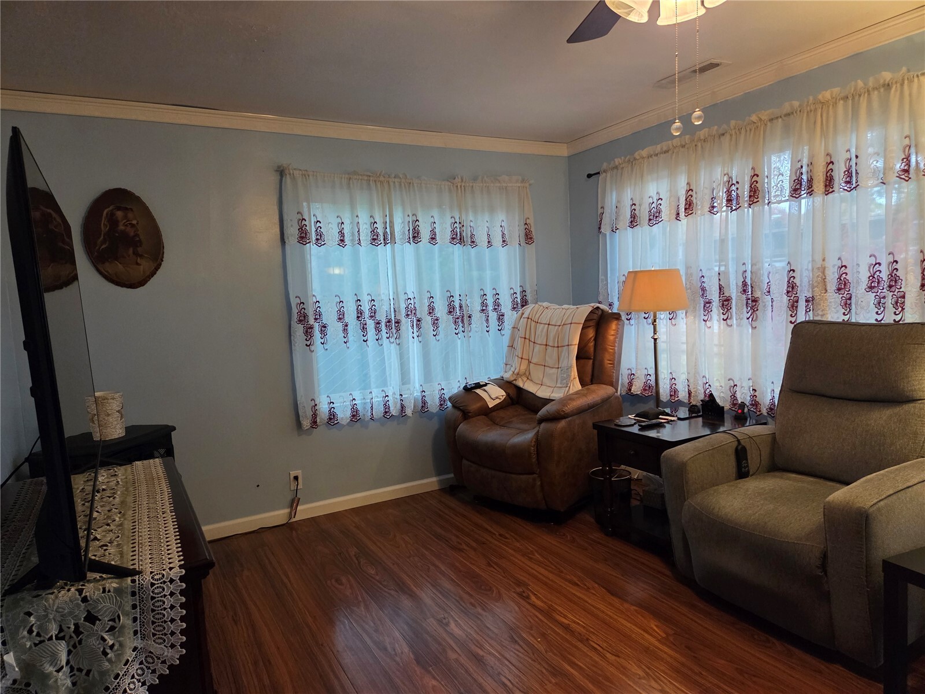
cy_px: 347
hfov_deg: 73.9
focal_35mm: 23
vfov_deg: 58.9
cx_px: 462
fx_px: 615
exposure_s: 1/120
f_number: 1.8
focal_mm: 5.4
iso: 1000
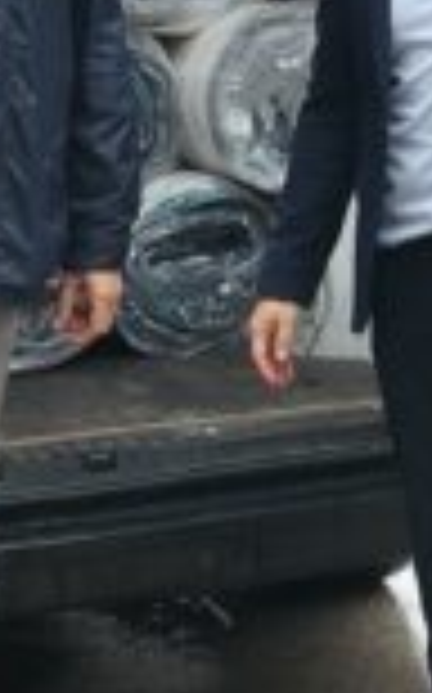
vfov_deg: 14.4
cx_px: 590
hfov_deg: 9.0
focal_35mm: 143
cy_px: 14
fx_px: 2699
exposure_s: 1/50
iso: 188
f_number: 1.75
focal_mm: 5.25
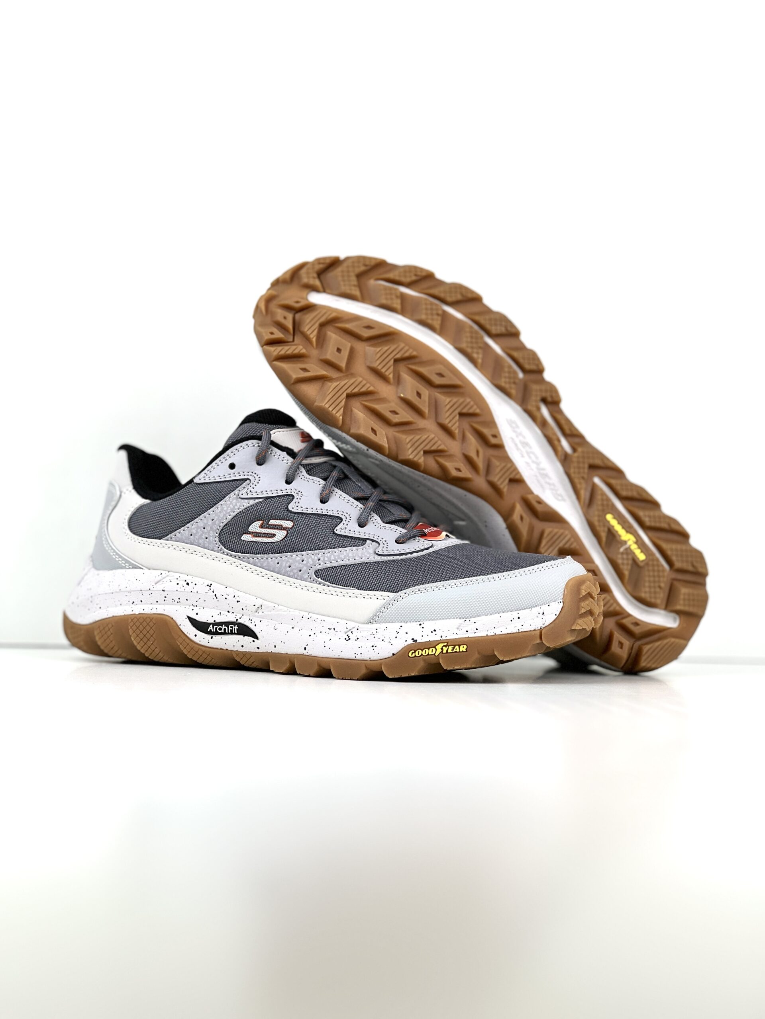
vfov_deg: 25.3
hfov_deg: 19.1
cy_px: 510
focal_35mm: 77
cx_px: 382
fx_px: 2269
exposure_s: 1/100
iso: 25
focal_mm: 9
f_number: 2.8
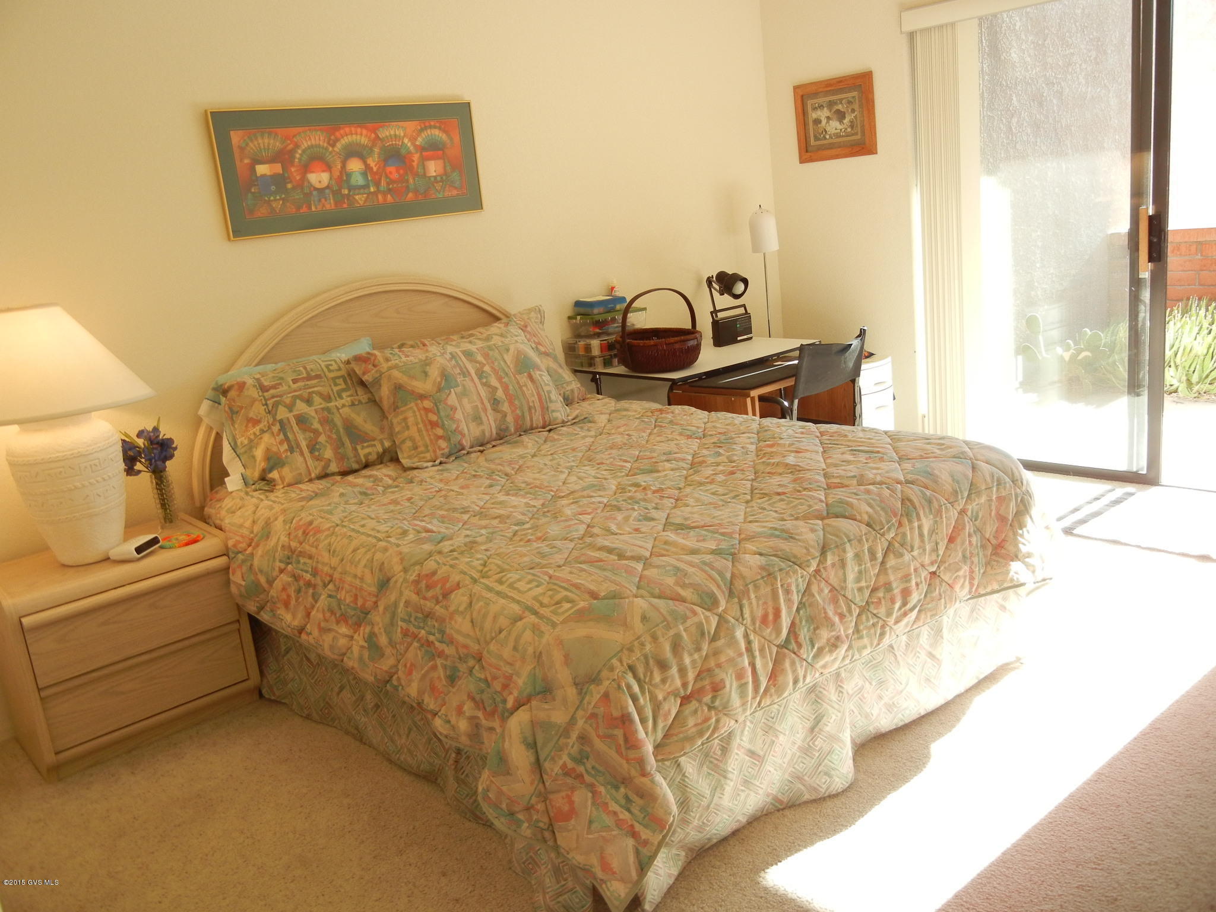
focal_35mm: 30
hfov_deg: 60.0
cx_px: 608
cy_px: 456
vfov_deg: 46.8
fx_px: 1054
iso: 160
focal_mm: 5.4
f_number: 3.5
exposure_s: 1/88.3
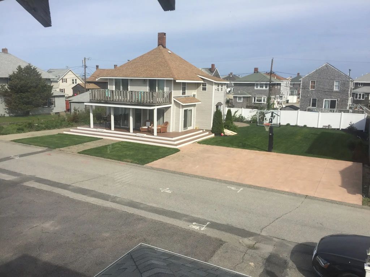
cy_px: 138
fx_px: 310
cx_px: 185
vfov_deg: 48.2
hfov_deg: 61.7
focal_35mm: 29
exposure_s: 1/2198
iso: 32
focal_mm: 4.15
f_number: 2.2
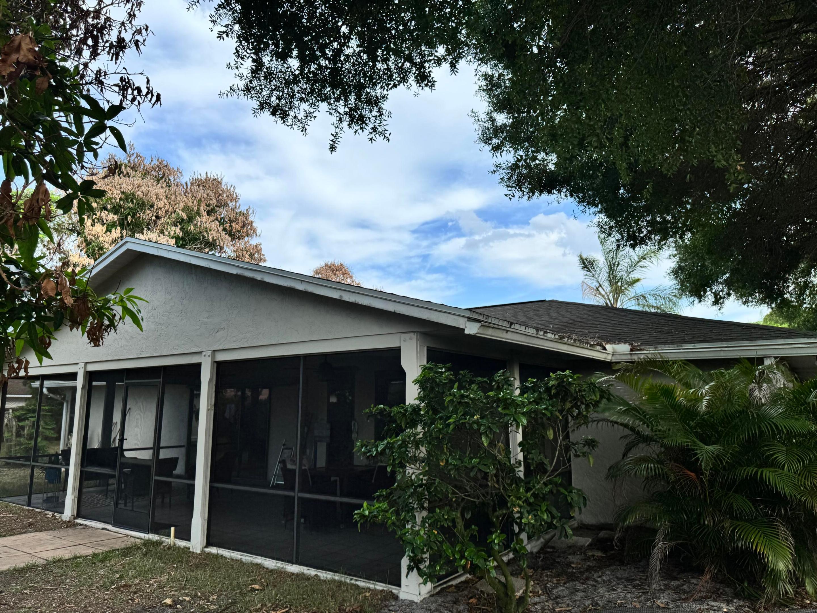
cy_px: 306
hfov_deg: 71.6
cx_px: 408
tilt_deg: +9.0
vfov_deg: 56.8
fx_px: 566
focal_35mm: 24
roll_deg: -0.3
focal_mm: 6.76
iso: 80
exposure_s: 1/2710
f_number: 1.78
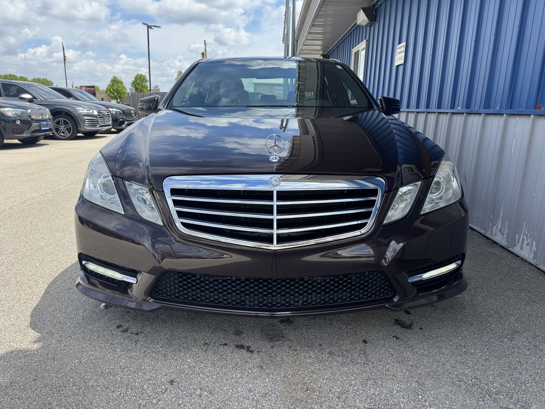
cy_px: 204
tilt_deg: -14.3
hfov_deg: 71.6
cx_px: 272
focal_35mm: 24
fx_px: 378
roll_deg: -1.6
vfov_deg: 56.8
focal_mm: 6.76
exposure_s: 1/2041
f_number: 1.78
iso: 80
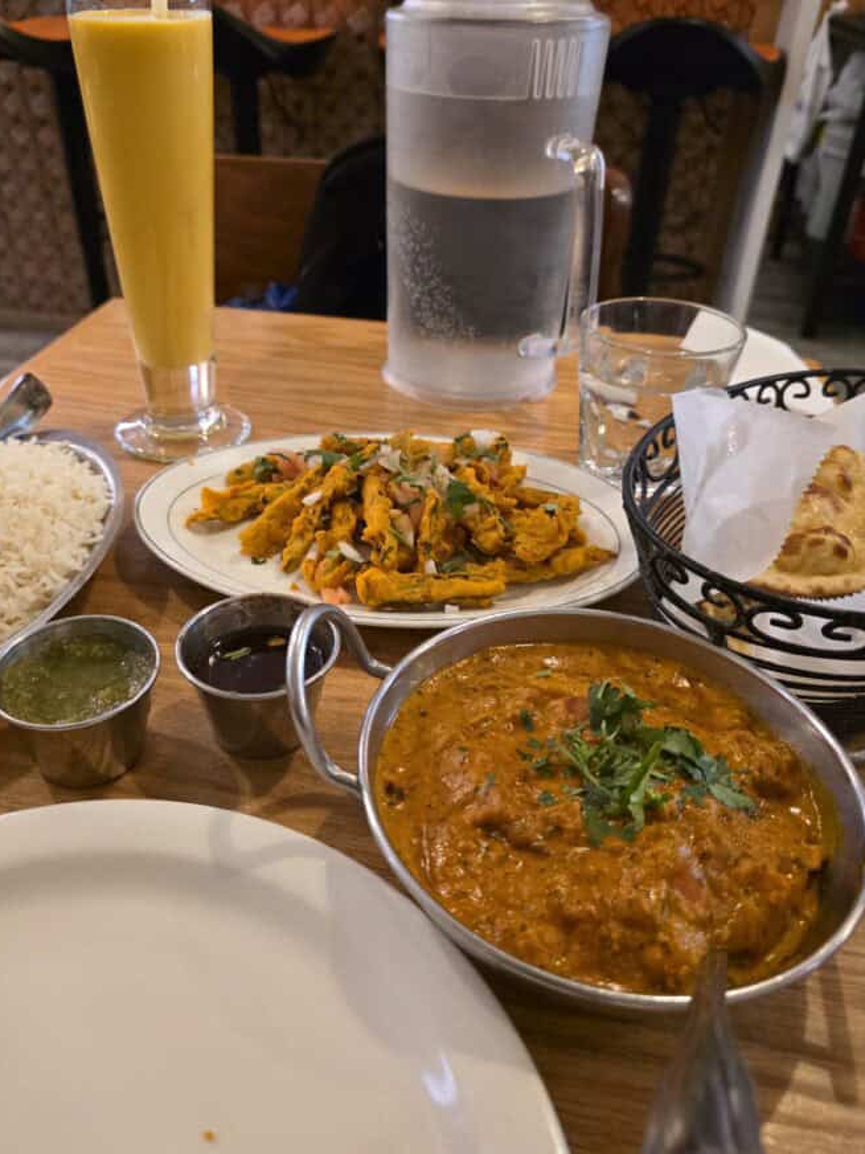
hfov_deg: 51.3
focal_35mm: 27
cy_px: 529
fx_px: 900
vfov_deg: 65.2
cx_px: 389
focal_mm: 6.3
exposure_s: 1/120
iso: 1600
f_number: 1.7
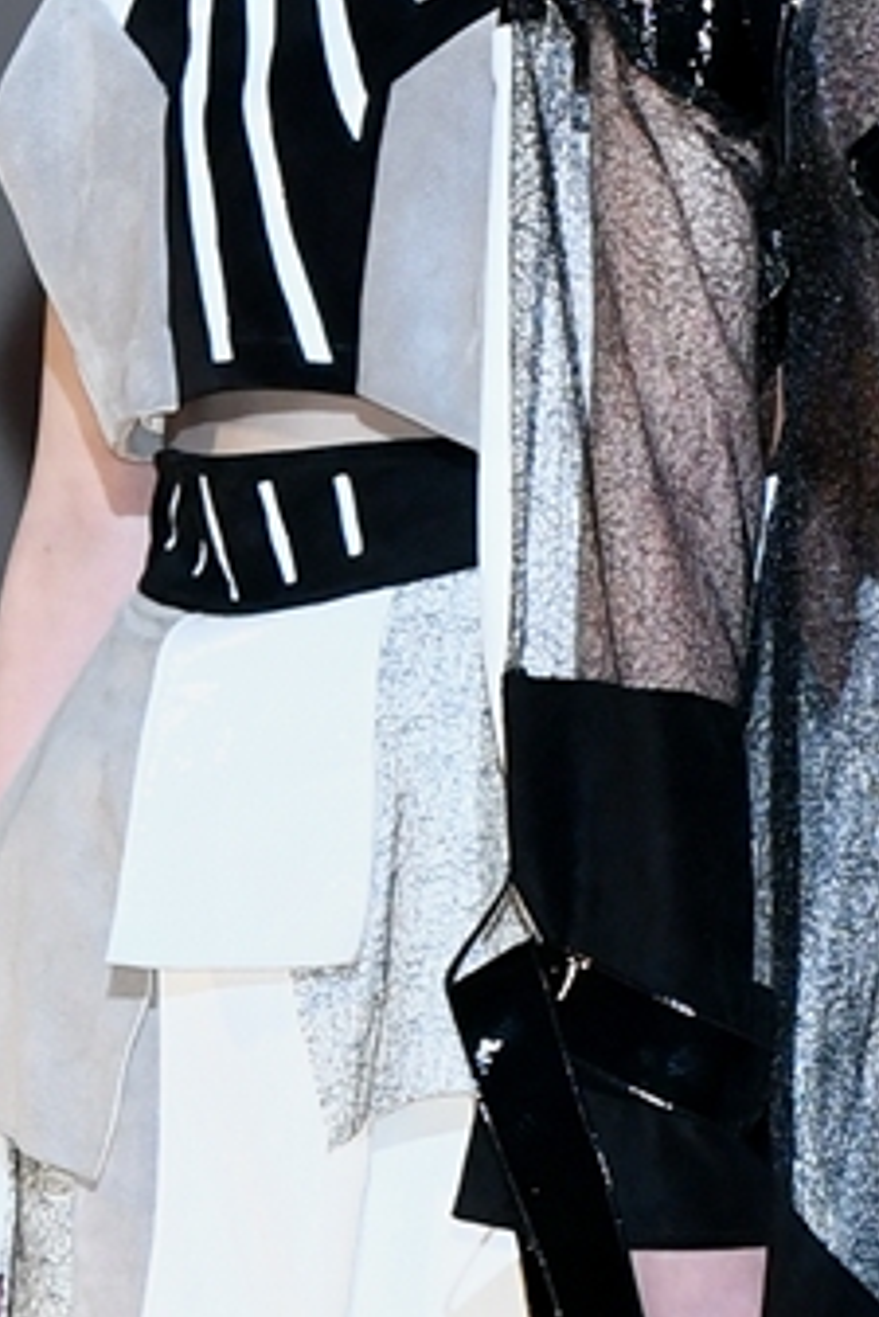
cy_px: 723
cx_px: 1262
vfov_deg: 2.5
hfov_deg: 1.7
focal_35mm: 811
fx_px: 29664
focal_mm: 95
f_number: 5.6
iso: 800
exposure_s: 1/250
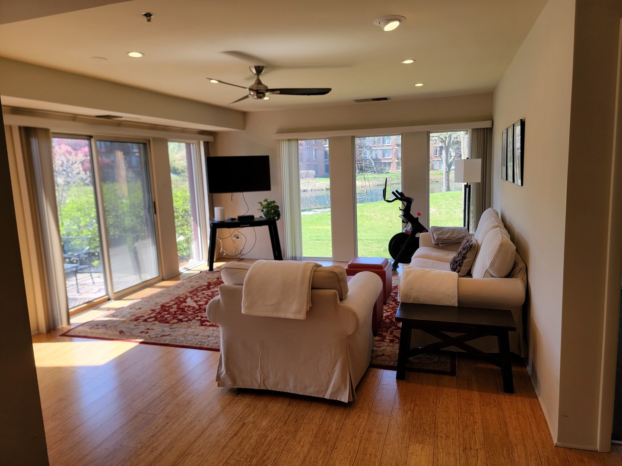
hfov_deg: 71.6
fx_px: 431
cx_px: 311
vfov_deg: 56.8
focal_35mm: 24
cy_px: 233
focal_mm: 6.7
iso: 25
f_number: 1.8
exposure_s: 1/120
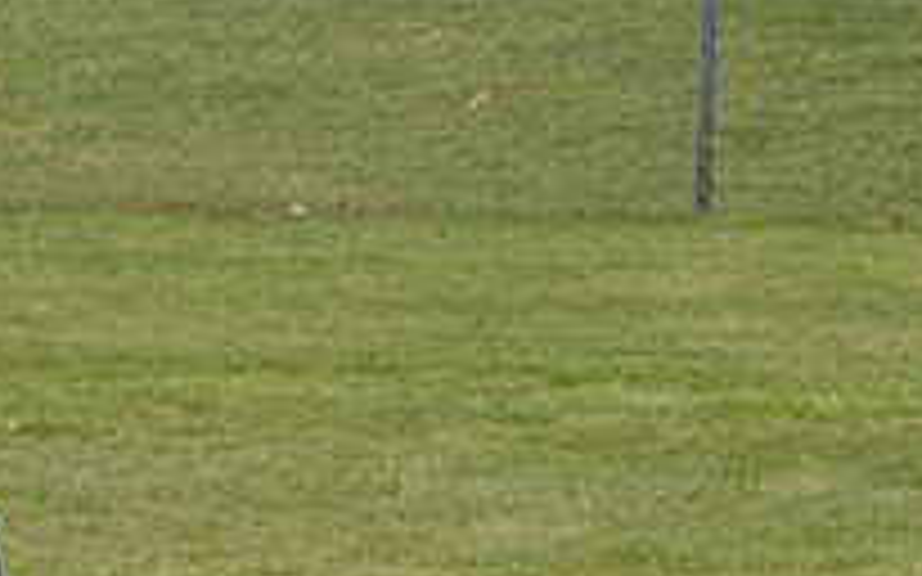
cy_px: 459
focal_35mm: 650
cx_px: -234
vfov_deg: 2.0
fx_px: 16328
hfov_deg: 3.2
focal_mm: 150
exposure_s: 1/1600
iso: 640
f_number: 5.6
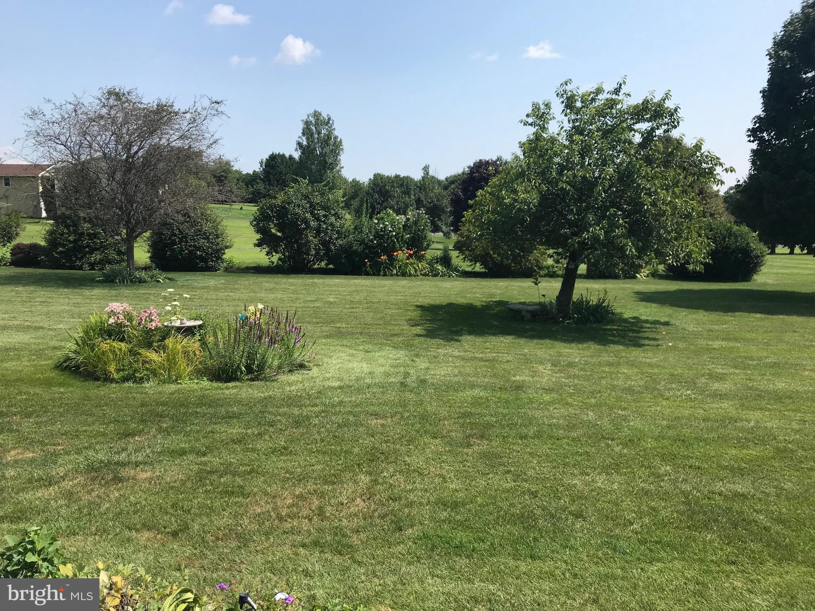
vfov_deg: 49.7
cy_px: 306
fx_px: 659
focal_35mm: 28
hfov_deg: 63.4
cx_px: 408
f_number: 1.8
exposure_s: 1/2128
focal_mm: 3.99
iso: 20
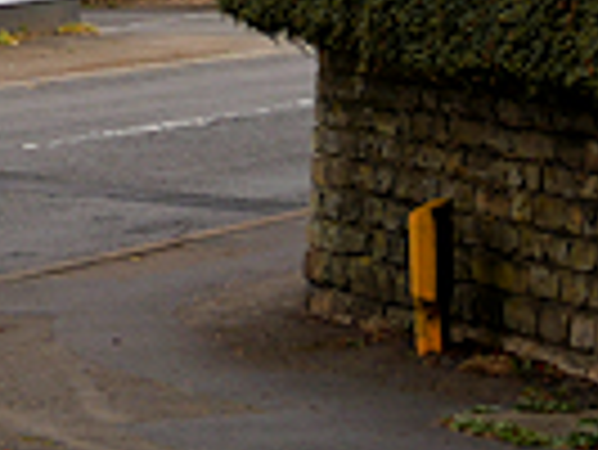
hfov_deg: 7.1
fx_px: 4651
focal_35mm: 269
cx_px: -638
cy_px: -205
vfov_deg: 5.5
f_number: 4.3
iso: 200
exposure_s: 1/400
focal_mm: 28
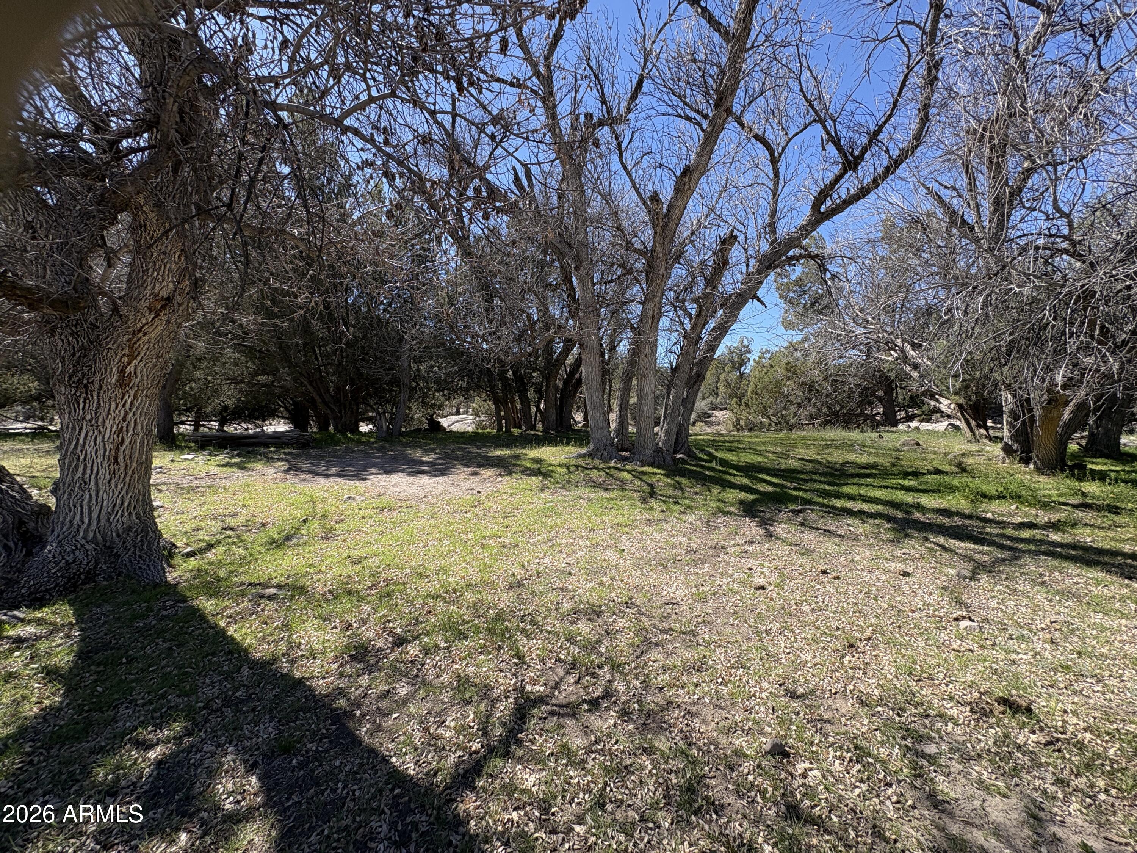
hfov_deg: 102.1
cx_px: 568
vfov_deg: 85.7
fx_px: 460
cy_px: 426
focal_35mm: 14
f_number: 2.2
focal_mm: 2.22
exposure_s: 1/756
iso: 40
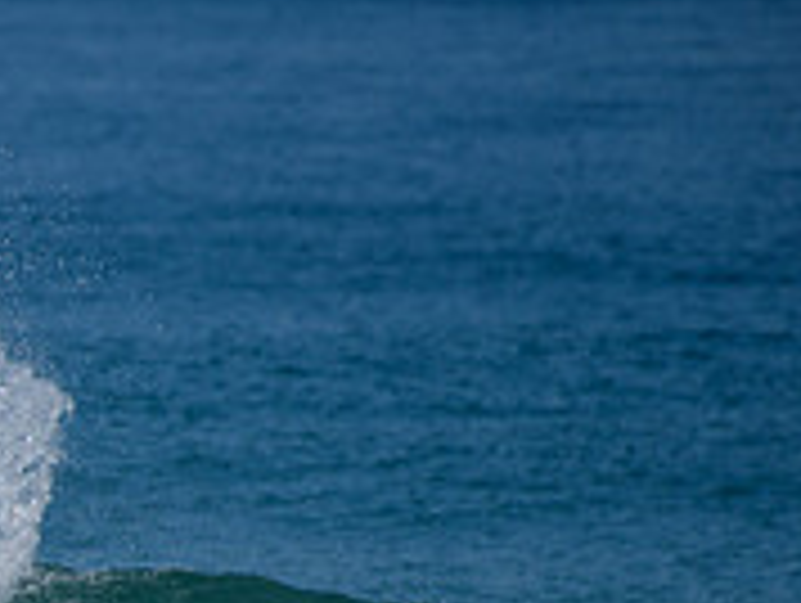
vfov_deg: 1.0
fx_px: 36239
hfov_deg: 1.3
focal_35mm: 1564
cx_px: -482
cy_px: 727
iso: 140
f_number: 5.6
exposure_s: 1/2000
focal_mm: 500
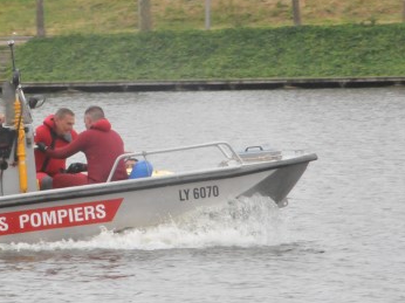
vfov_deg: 2.5
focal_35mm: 583
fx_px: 6816
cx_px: 107
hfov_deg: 3.4
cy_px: 114
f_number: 29
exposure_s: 1/250
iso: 3200
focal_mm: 200
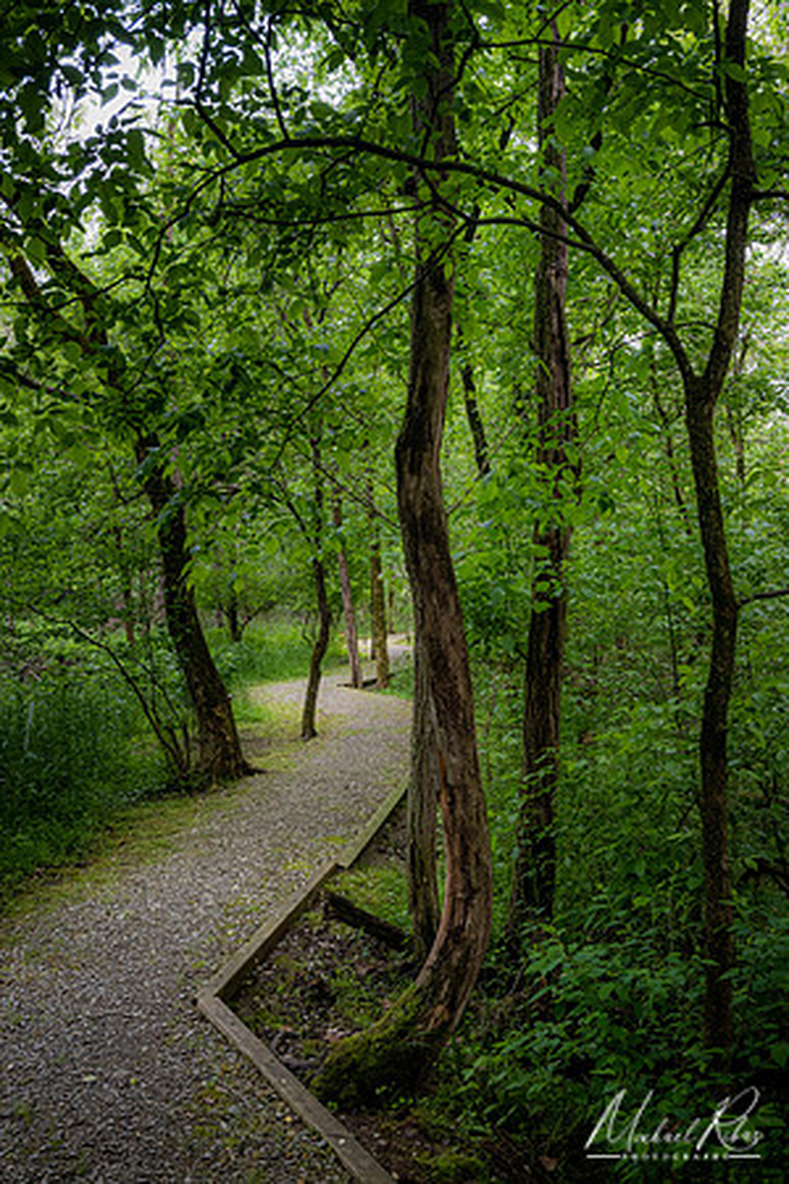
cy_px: 592
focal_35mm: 34
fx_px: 1109
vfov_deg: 56.1
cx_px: 394
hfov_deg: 39.1
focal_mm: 22.5
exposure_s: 1/20
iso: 800
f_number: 11
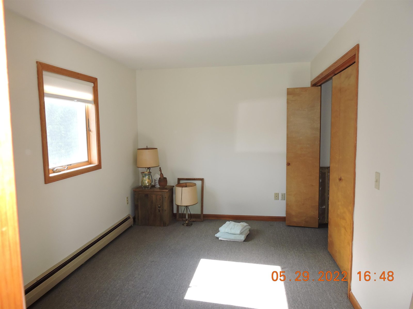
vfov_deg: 56.8
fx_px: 286
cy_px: 154
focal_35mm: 24
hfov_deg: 71.6
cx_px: 206
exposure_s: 1/40
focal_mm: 4.3
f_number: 3.3
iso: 200
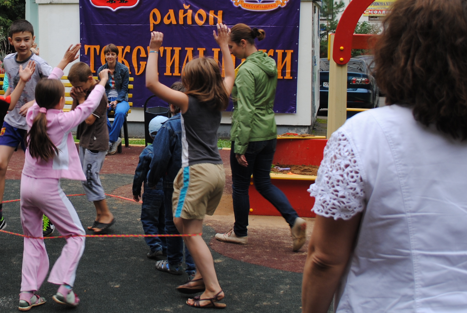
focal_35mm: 69
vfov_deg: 19.6
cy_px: 76
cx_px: 109
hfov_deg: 28.7
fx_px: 896
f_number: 5.6
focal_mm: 24
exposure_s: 1/125
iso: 100
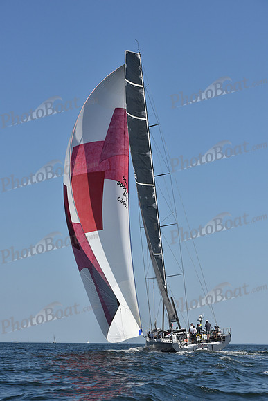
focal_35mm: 80
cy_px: 200
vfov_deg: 25.4
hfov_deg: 17.1
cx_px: 134
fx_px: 893
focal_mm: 80
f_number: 9
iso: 250
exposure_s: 1/1250
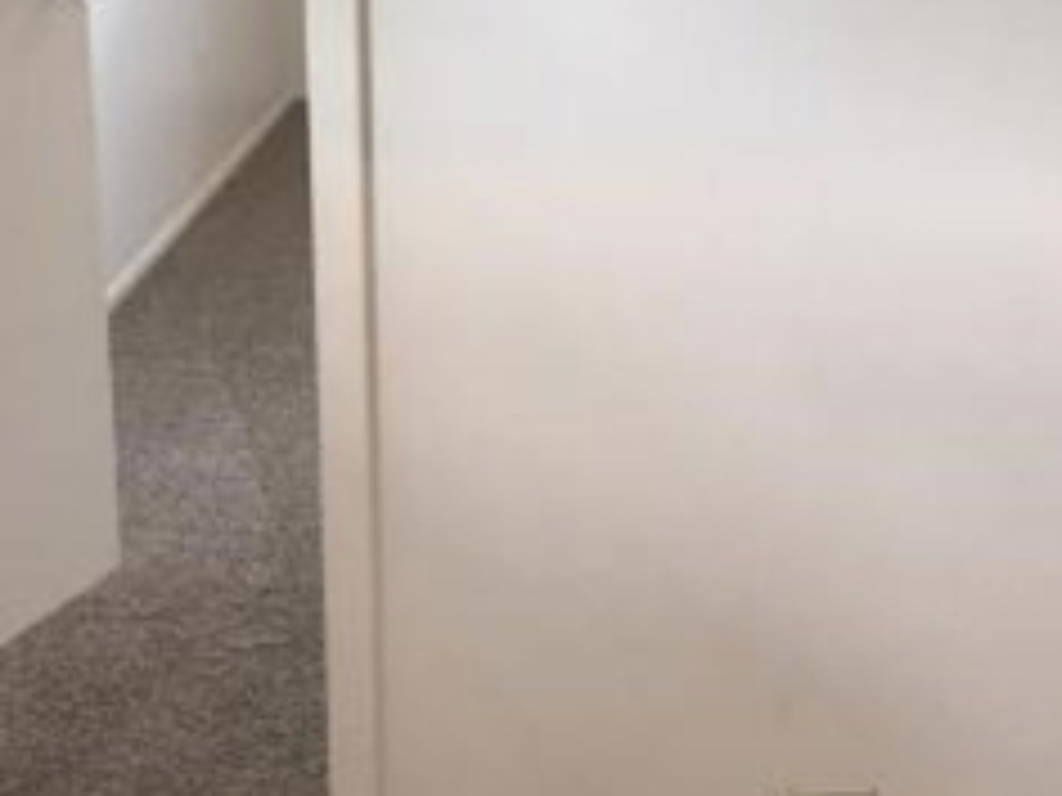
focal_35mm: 76
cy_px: 270
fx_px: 2332
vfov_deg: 19.3
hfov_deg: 25.7
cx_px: 540
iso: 40
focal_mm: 3.99
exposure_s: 1/24
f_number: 1.8
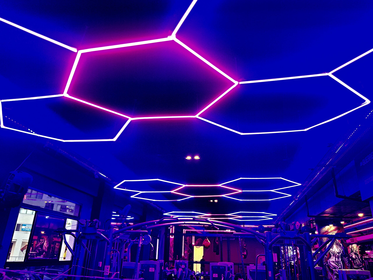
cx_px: 186
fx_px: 259
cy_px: 140
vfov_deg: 56.8
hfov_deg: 71.6
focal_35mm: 24
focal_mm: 5.23
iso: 200
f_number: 1.8
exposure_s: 1/60.2
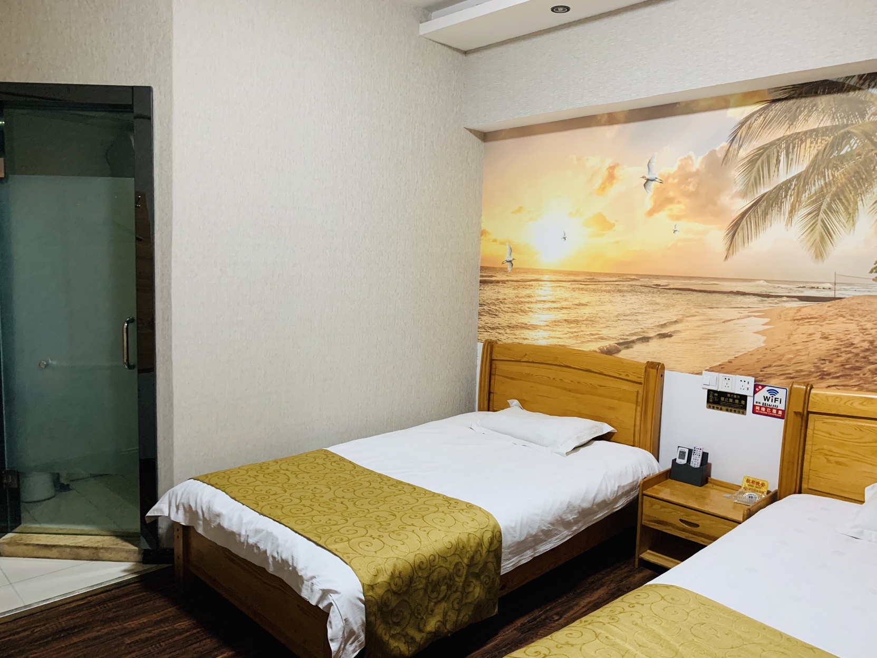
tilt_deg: -6.2
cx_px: 438
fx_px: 659
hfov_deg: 67.3
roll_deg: -0.8
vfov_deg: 53.1
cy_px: 329
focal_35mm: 26
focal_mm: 4.25
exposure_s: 1/53
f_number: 1.8
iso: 400
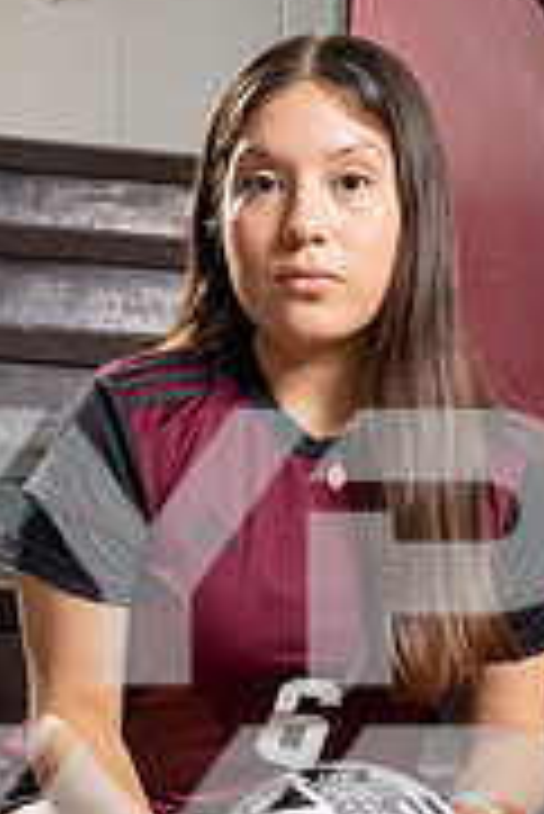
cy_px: 868
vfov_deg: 21.1
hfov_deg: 14.9
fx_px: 2081
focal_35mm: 92
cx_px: 265
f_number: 7.1
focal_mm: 37
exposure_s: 1/250
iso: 400
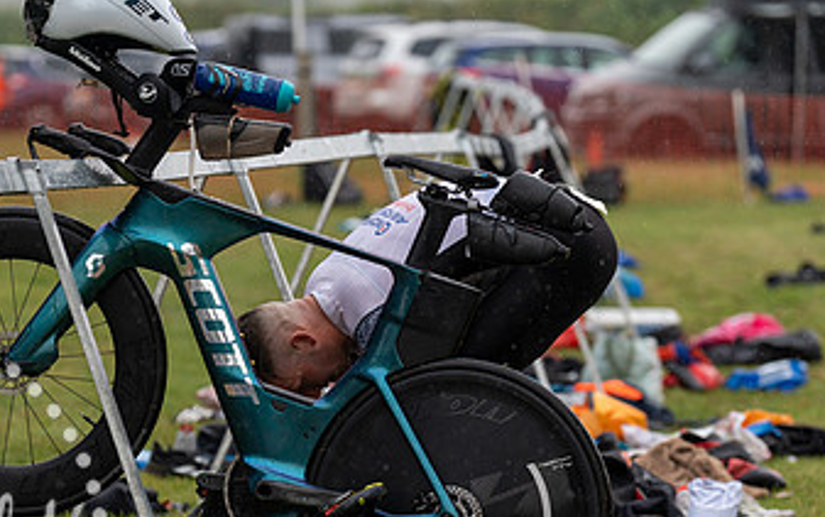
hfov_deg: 9.2
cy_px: 423
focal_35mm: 228
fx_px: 5129
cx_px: 259
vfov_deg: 5.8
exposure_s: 1/1000
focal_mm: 130
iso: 160
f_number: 3.2
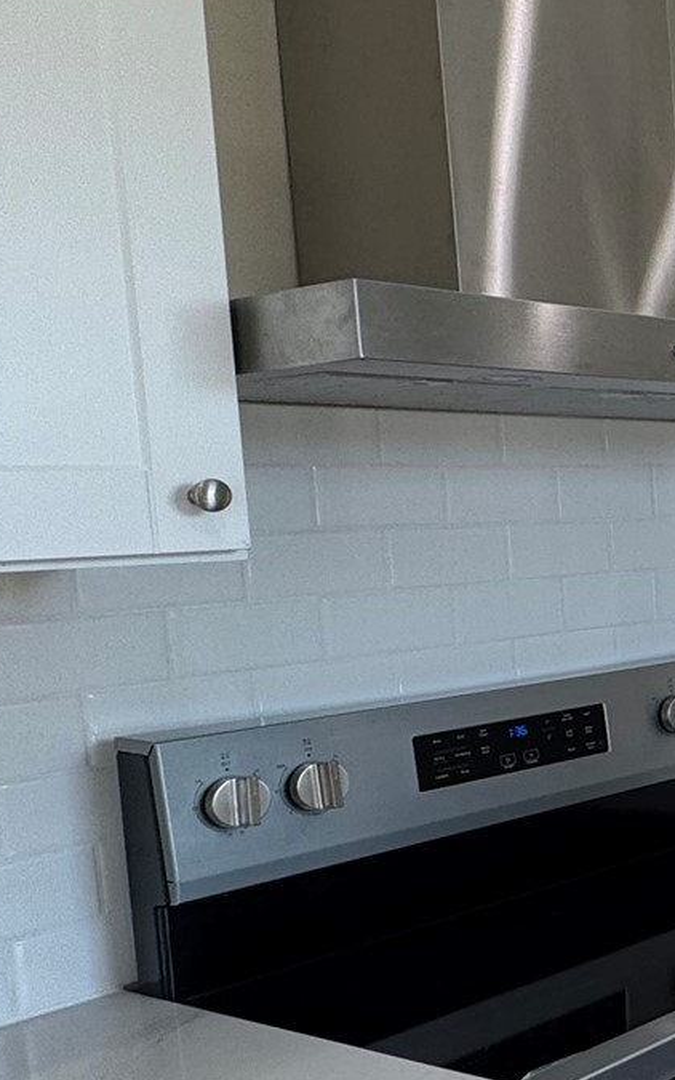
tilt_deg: -4.7
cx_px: 1307
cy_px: 597
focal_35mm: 45
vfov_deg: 44.3
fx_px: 1324
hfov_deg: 19.1
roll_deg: +1.7
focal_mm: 2.22
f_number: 2.2
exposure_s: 1/181
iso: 40
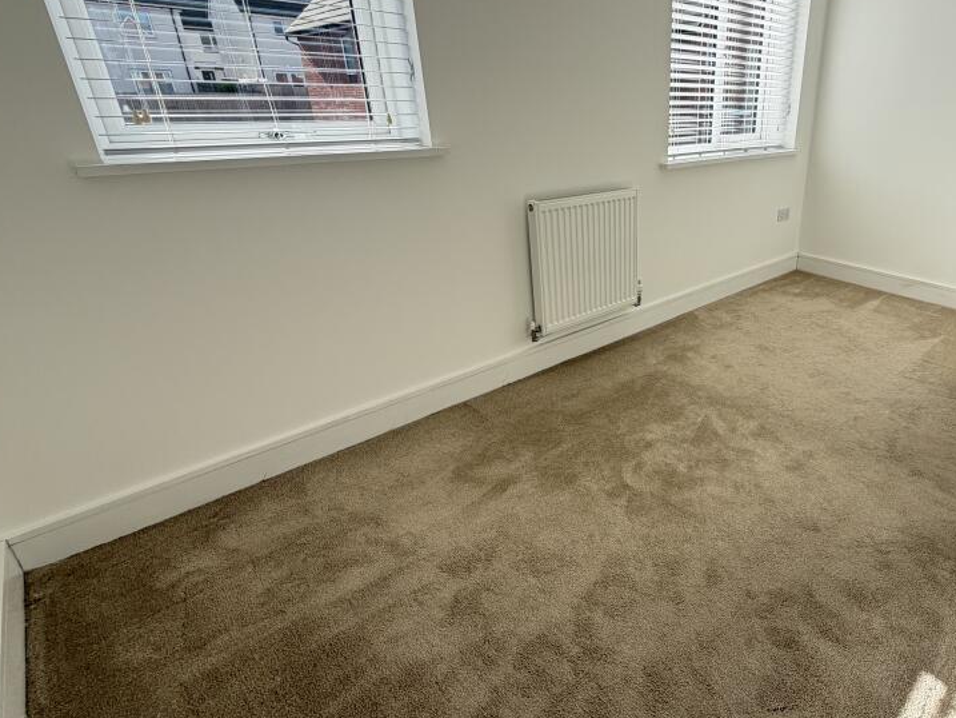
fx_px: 552
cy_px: 323
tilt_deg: -23.2
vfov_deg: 65.8
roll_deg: +0.2
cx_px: 664
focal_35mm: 20
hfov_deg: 78.1
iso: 40
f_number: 2.2
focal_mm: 2.22
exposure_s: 1/241
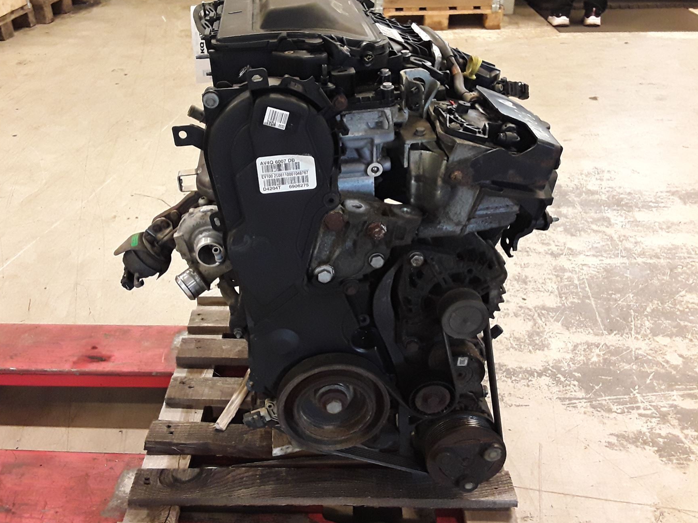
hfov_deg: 55.2
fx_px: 665
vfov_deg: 42.9
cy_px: 246
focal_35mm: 33
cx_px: 303
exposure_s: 1/50
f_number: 1.9
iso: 200
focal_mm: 2.91
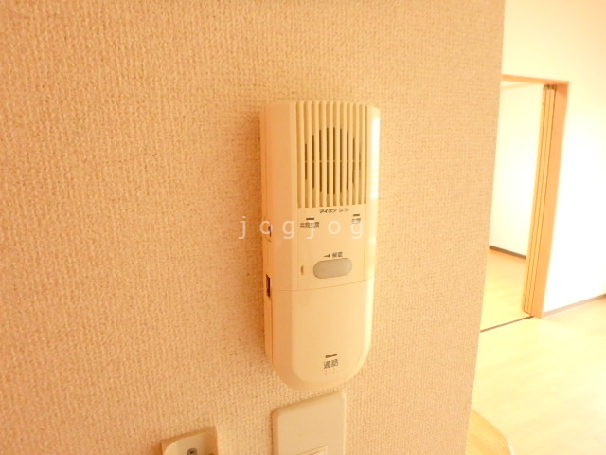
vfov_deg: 63.4
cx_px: 303
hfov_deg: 79.0
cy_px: 228
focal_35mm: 21
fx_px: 368
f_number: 3.5
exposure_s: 1/15
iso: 800
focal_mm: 3.7
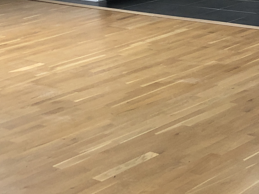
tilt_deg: -2.6
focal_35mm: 100
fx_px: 748
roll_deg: +1.7
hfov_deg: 18.5
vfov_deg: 13.9
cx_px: 319
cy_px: -92
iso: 64
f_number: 1.8
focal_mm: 3.99
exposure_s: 1/17
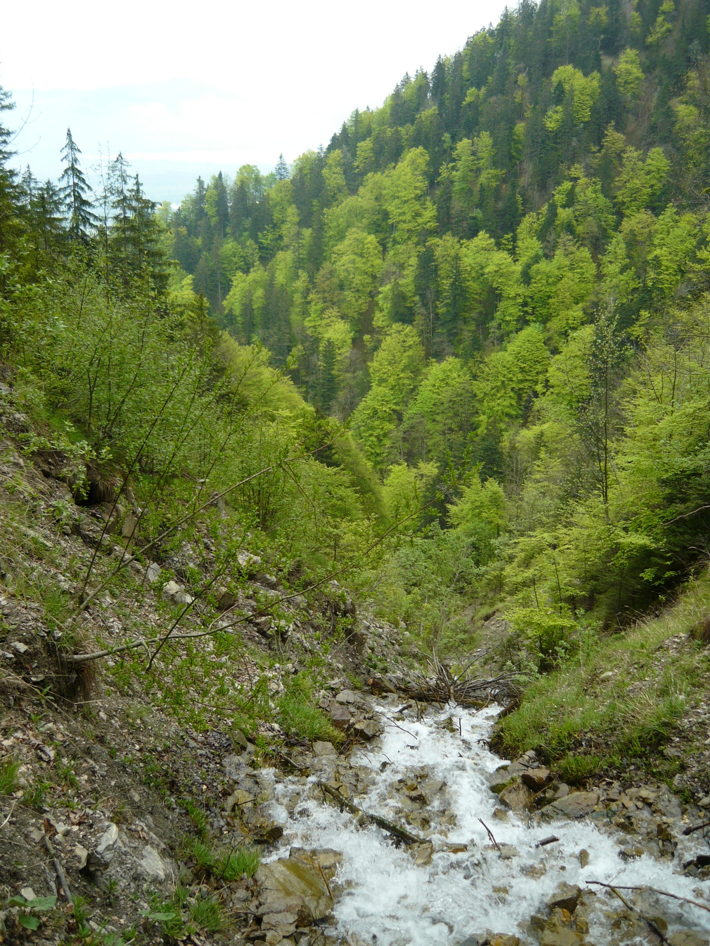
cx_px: 355
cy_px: 473
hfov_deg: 42.9
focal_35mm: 33
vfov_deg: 55.4
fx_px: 902
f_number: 2.8
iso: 100
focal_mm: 5.5
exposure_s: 1/250
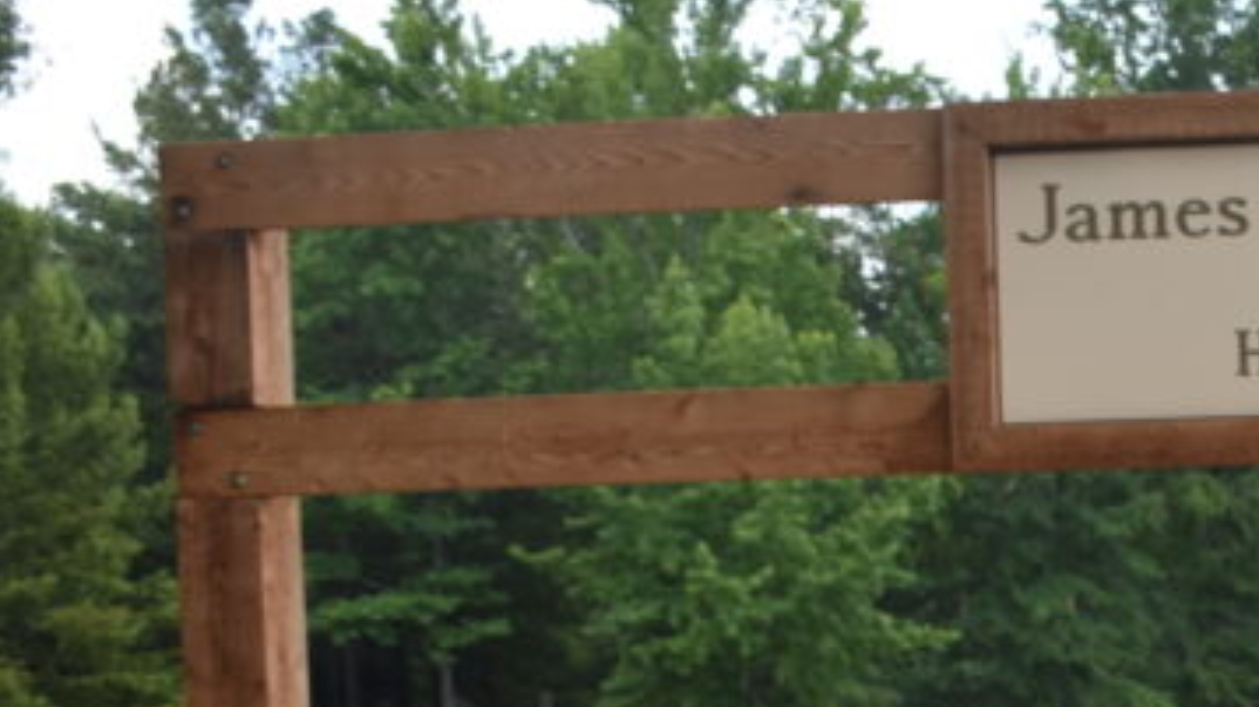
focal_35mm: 108
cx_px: 1572
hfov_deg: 18.6
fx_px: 3604
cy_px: 1089
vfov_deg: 10.8
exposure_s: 1/250
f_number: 6.3
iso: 200
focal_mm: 24
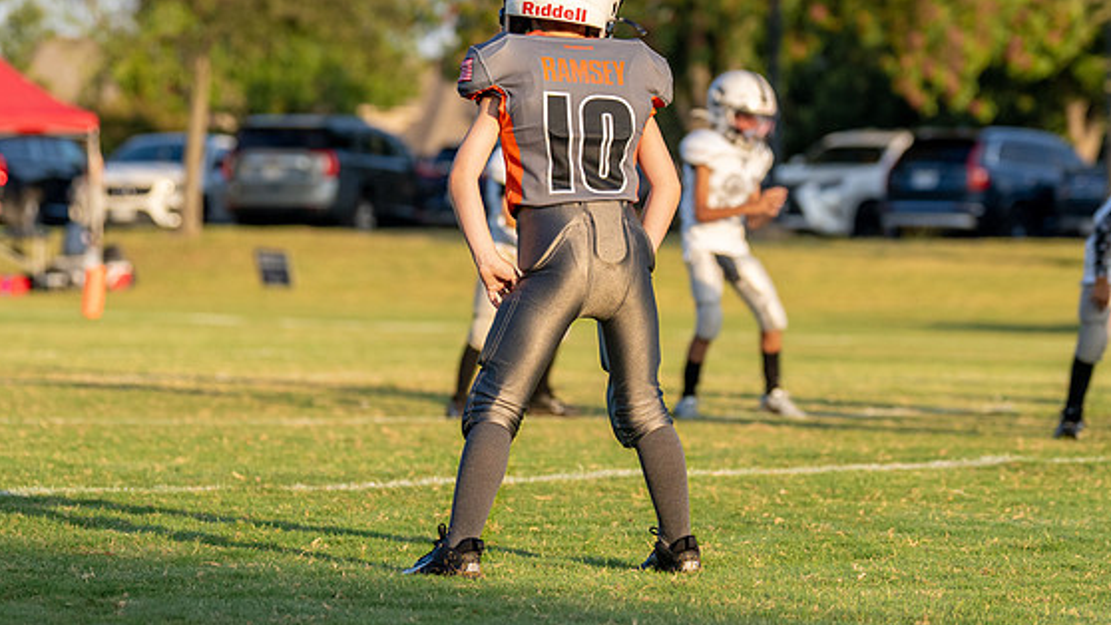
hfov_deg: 11.9
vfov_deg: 6.7
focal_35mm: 181
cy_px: 252
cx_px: 551
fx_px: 5333
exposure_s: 1/3200
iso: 320
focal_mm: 95
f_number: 2.8
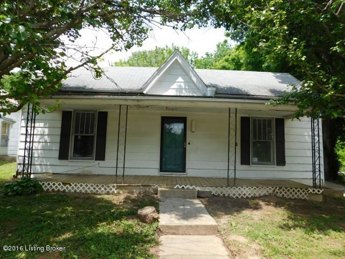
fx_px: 229
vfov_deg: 58.9
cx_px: 172
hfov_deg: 73.9
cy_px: 130
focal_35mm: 23
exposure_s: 1/800
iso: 125
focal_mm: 4
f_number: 3
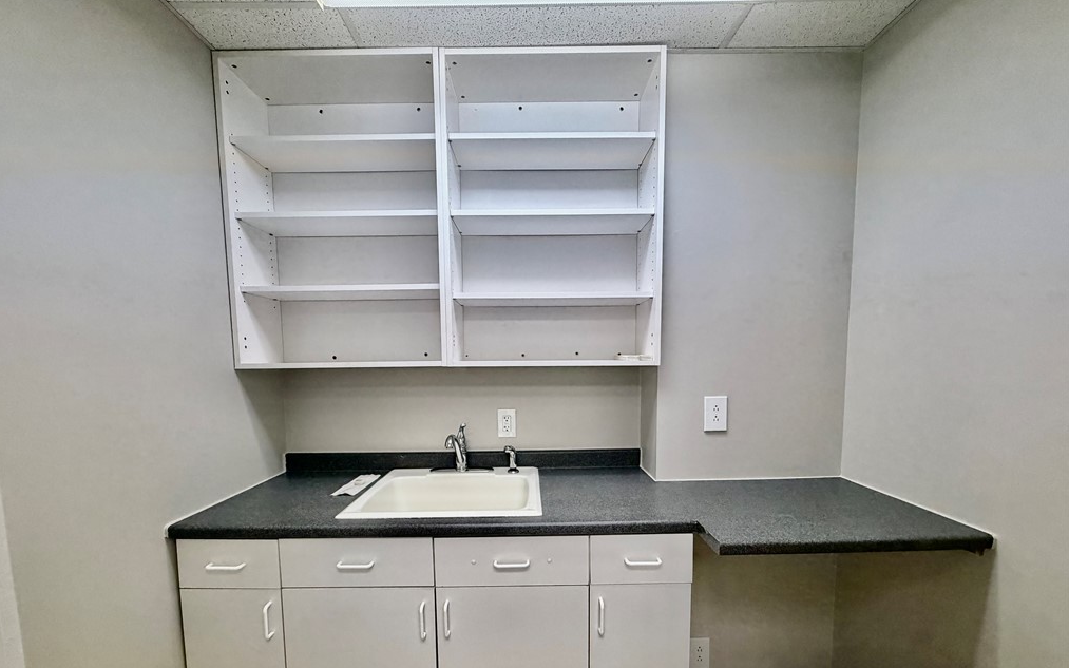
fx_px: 437
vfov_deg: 74.0
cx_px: 530
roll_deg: +0.9
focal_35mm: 15
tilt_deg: -5.9
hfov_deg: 101.5
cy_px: 399
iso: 250
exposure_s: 1/120
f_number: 2.2
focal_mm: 2.22
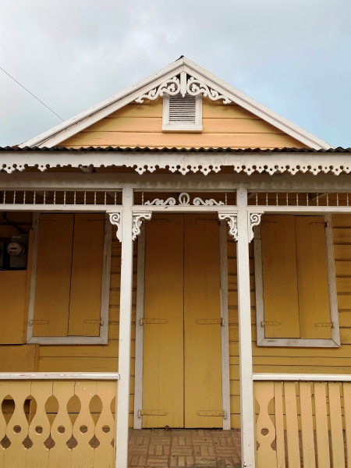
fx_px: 352
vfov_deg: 67.3
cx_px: 176
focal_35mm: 26
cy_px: 234
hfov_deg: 53.1
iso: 32
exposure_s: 1/458
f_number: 1.8
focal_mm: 4.25
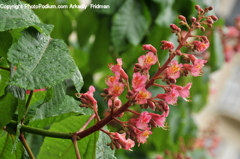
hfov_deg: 8.1
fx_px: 1697
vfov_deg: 5.4
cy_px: 80
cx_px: 120
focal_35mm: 255
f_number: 8
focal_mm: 170
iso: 200
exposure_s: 1/40
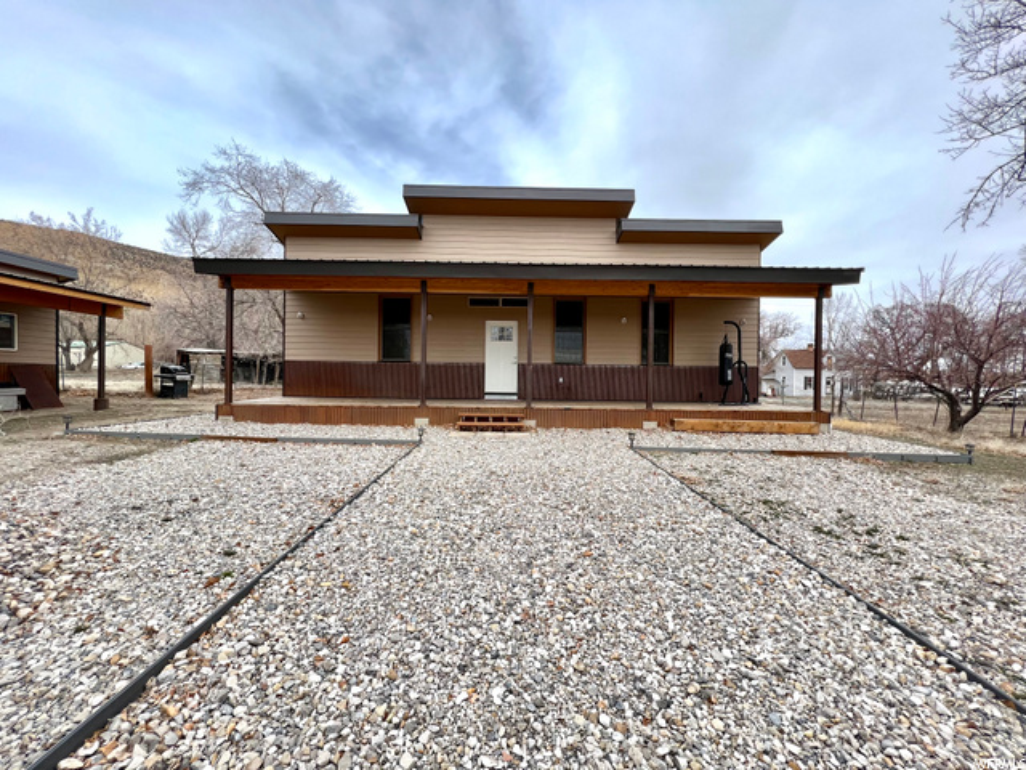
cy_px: 385
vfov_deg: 89.9
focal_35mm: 13
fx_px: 385
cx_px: 513
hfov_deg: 106.2
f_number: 1.8
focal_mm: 1.57
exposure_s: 1/737
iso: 32
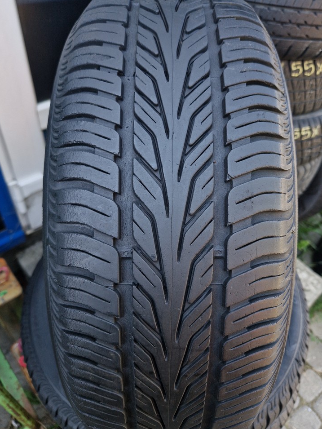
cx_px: 170
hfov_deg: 53.1
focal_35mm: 26
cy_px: 219
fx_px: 322
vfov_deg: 67.3
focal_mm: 5.4
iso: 50
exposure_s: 1/377
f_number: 1.8
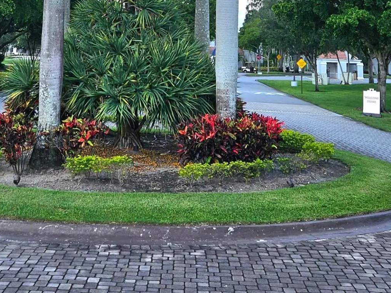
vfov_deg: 20.7
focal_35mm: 65
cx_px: 170
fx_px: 734
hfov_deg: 29.8
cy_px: -81
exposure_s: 1/2000
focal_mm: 5.4
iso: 25
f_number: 1.8
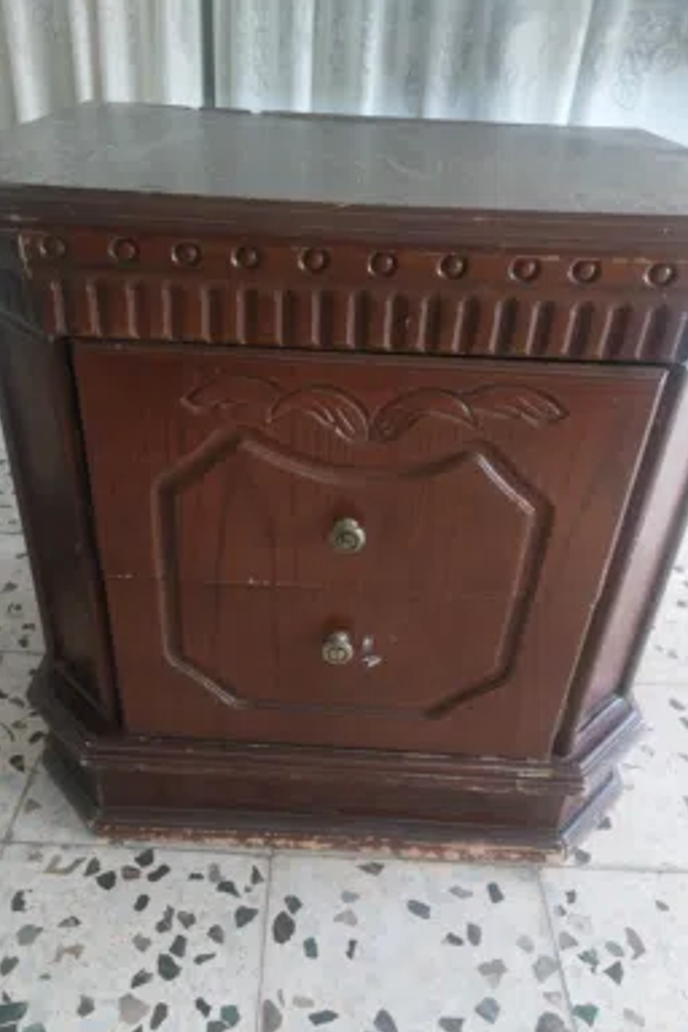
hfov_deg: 49.5
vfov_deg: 69.4
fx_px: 745
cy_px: 505
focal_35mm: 26
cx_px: 317
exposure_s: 1/25
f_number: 1.8
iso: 1600
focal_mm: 5.23
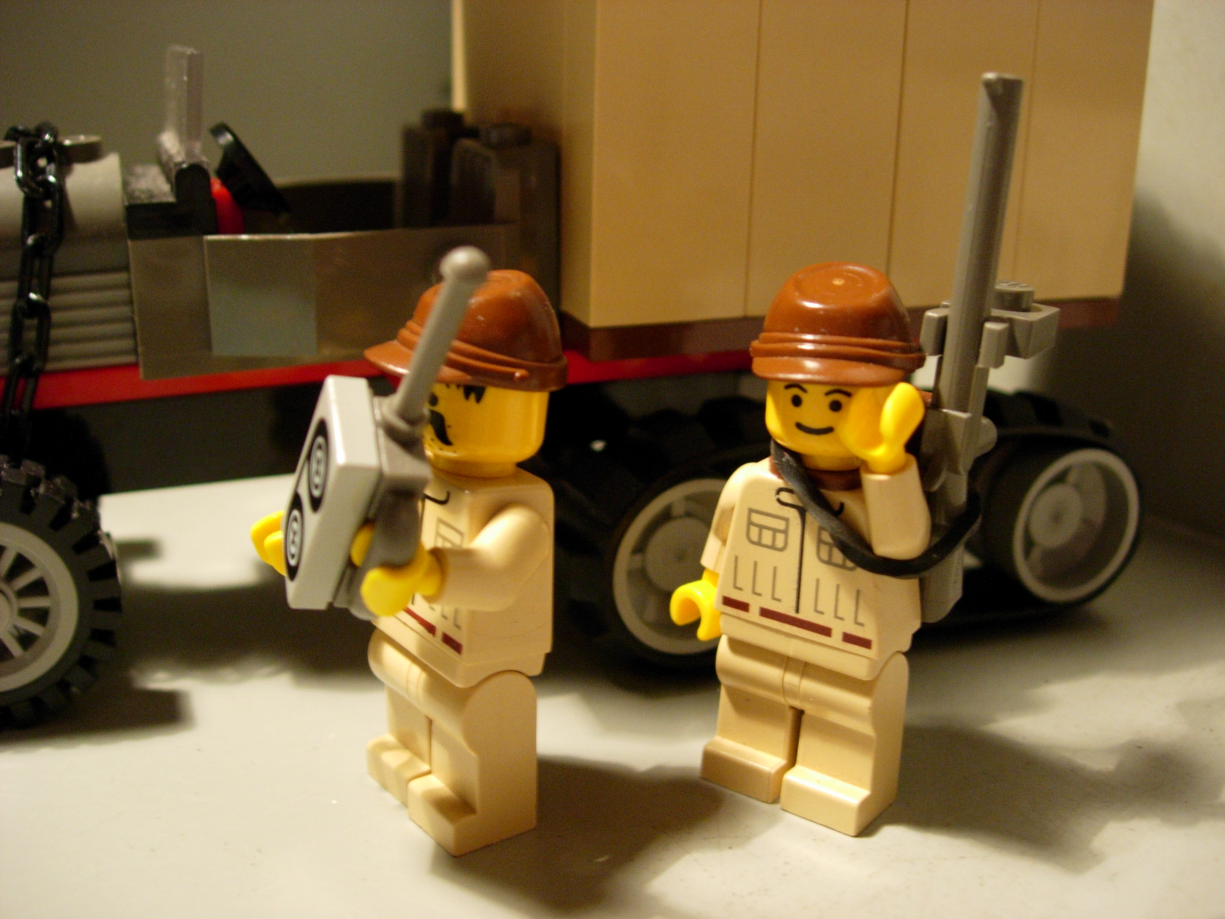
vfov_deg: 37.7
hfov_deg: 49.0
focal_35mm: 38
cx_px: 612
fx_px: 1345
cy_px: 460
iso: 200
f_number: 2.8
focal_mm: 7.8
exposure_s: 1/13.8
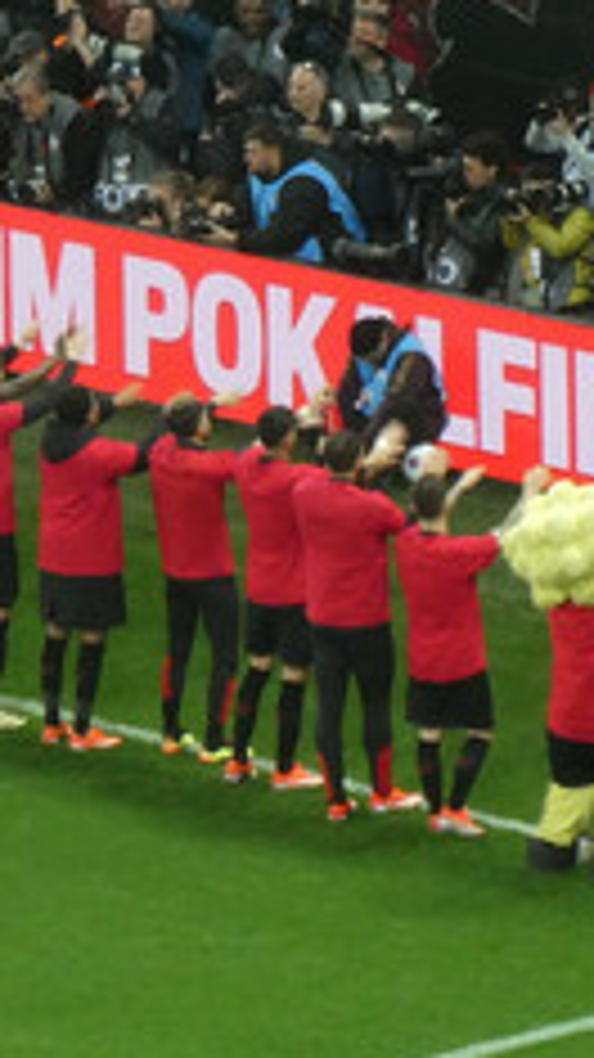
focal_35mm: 549
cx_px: -216
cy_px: 243
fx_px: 15389
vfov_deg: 3.9
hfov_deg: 2.2
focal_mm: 33.2
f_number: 5.6
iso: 500
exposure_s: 1/80
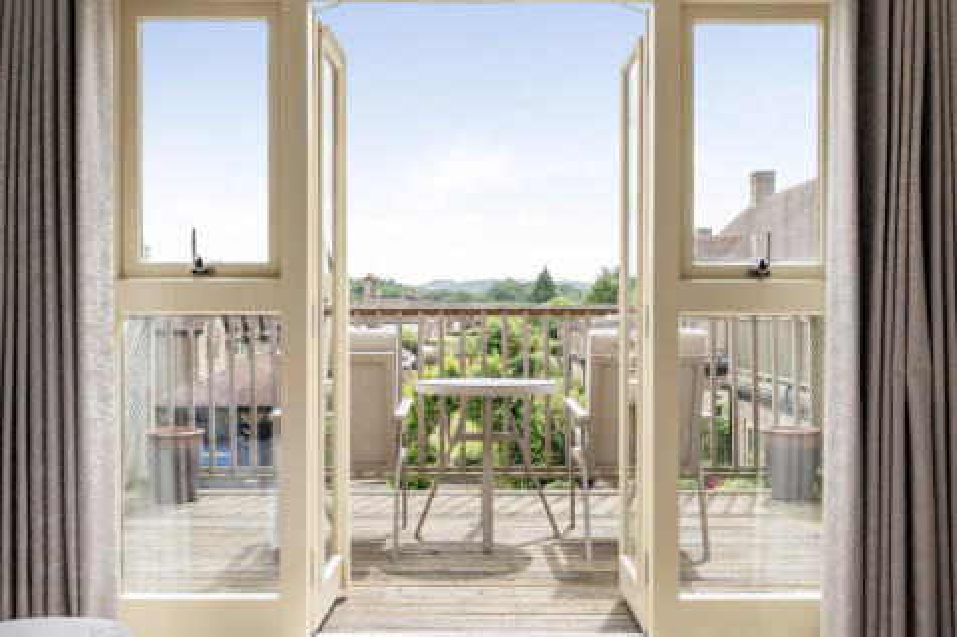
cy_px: 318
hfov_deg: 53.1
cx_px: 478
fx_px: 957
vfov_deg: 36.8
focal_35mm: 36
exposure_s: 1/80
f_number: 8
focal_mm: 24
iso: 100
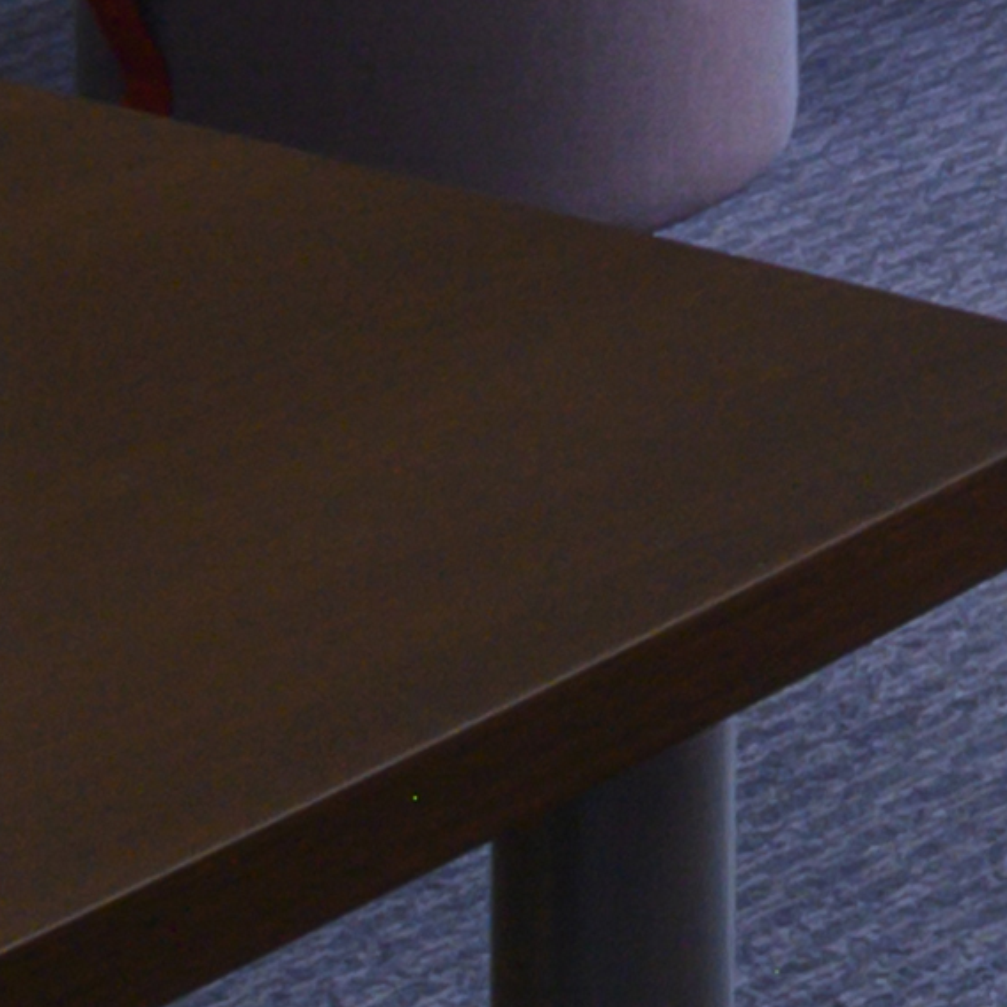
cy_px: -2136
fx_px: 7142
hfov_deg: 6.9
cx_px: 3422
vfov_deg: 7.1
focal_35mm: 217
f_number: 20
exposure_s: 1/8
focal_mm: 24
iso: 100
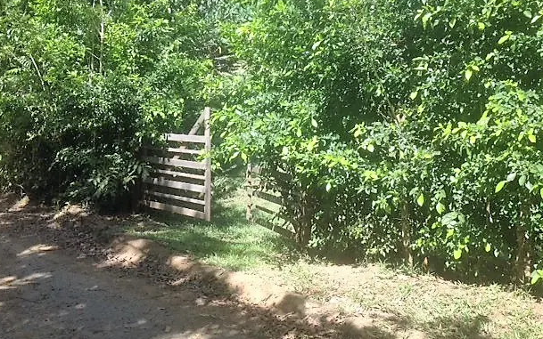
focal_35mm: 39
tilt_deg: -9.3
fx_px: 577
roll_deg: -0.9
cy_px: 150
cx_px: 259
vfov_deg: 32.8
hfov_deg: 50.4
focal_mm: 4.28
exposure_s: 1/456
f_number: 2.4
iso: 50
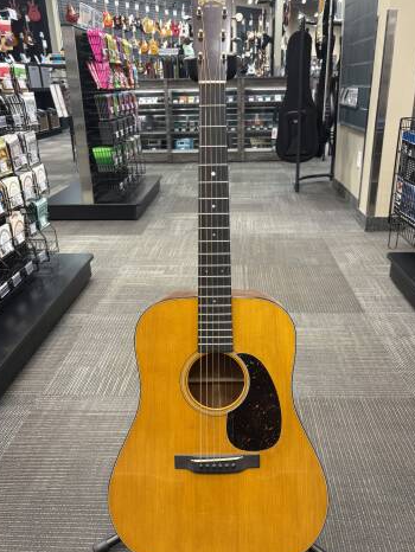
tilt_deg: -20.8
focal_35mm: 29
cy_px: 282
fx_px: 463
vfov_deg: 61.6
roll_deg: +1.8
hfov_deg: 48.3
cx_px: 216
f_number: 1.6
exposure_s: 1/60
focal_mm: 5.96
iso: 100
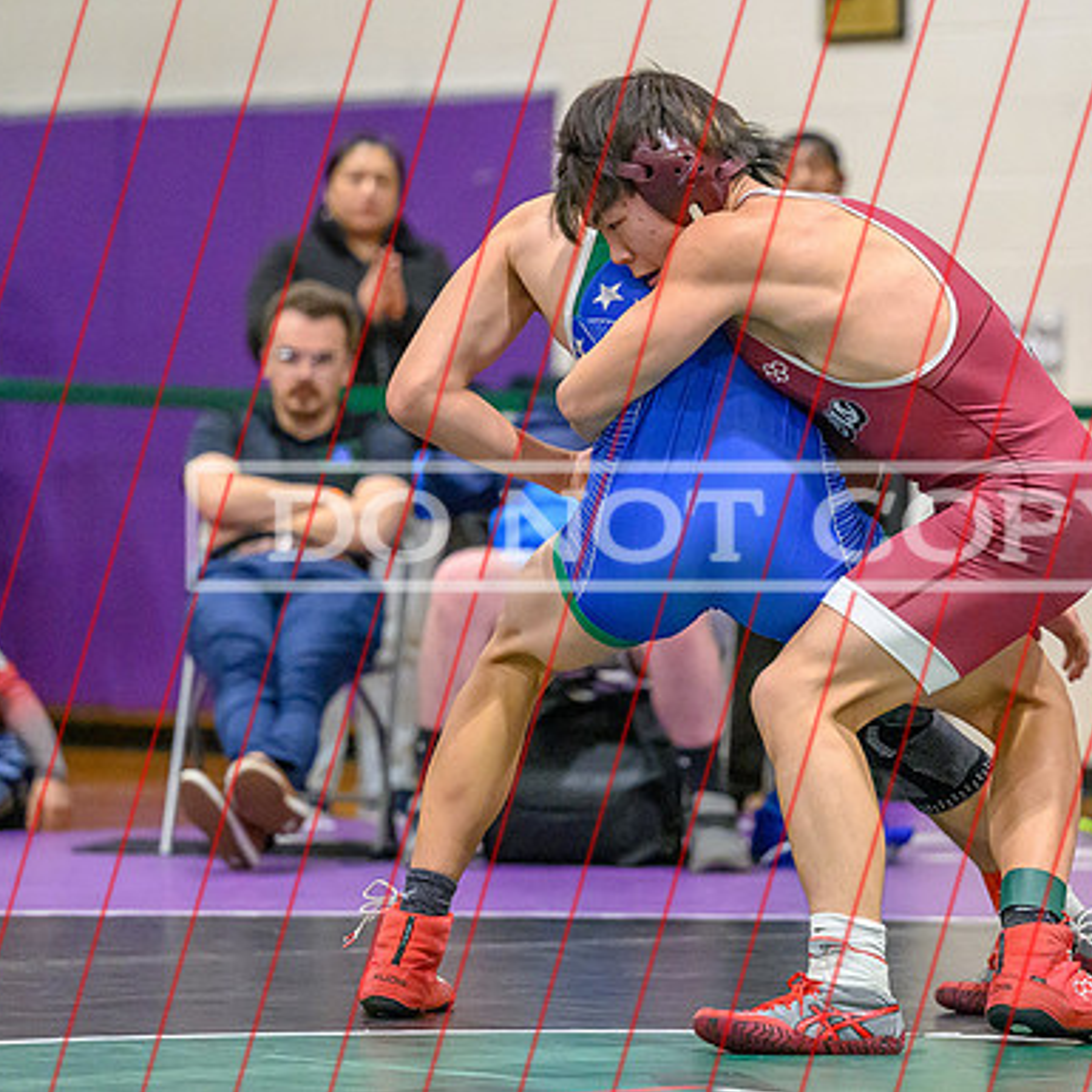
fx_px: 7709
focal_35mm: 216
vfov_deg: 8.1
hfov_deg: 8.1
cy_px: 433
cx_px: 655
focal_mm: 130
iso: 11400
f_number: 2.8
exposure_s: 1/800
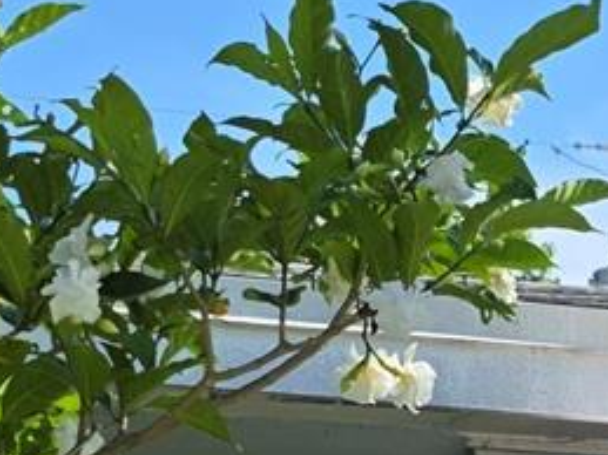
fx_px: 2493
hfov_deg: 13.6
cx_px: 678
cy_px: 1048
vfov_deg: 9.4
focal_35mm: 142
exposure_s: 1/5296
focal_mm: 6.3
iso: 80
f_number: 1.7
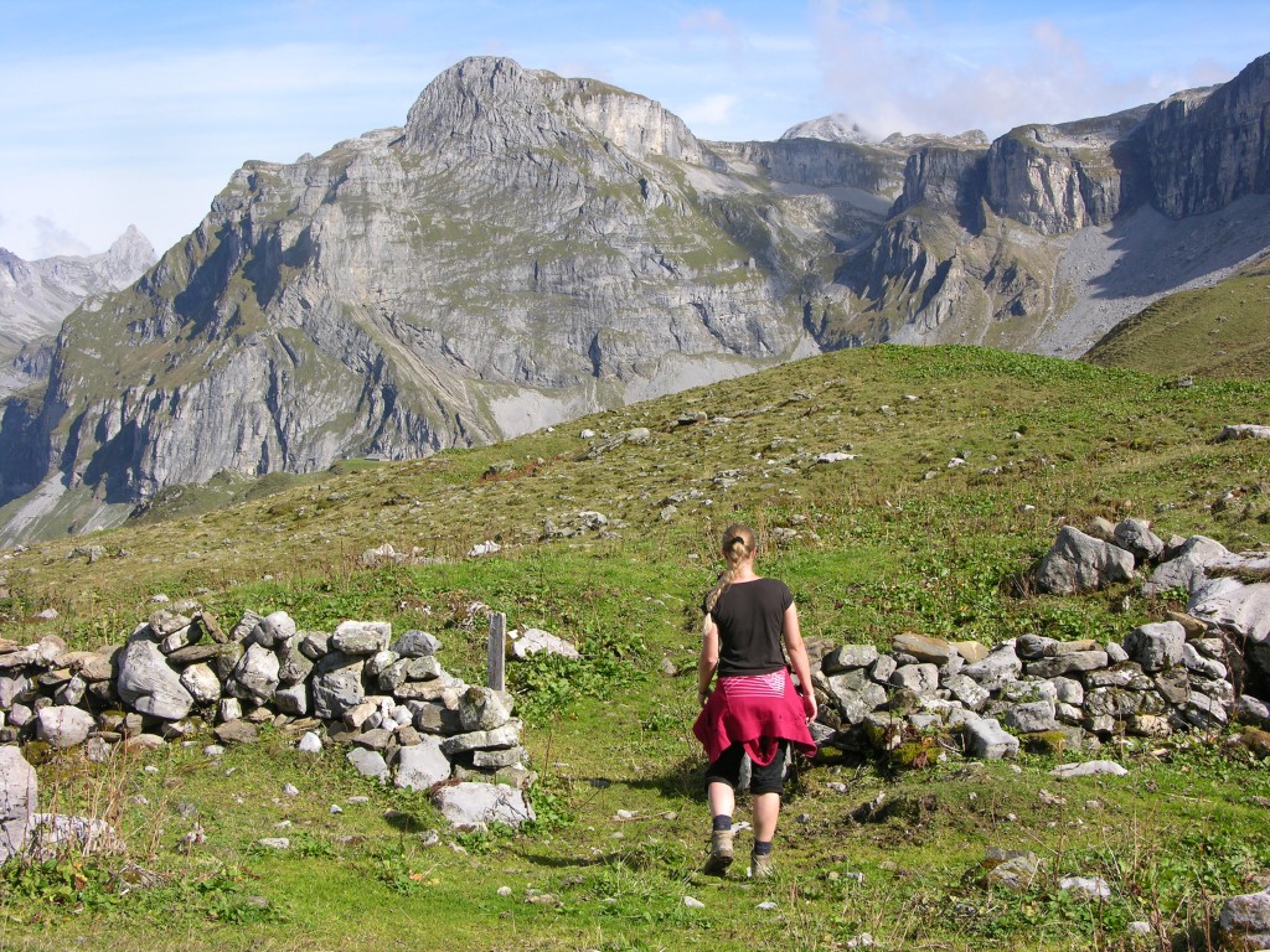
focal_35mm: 50
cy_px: 476
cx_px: 635
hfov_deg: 38.2
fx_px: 1834
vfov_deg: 29.1
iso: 50
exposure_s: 1/208
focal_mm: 12.7
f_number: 5.4
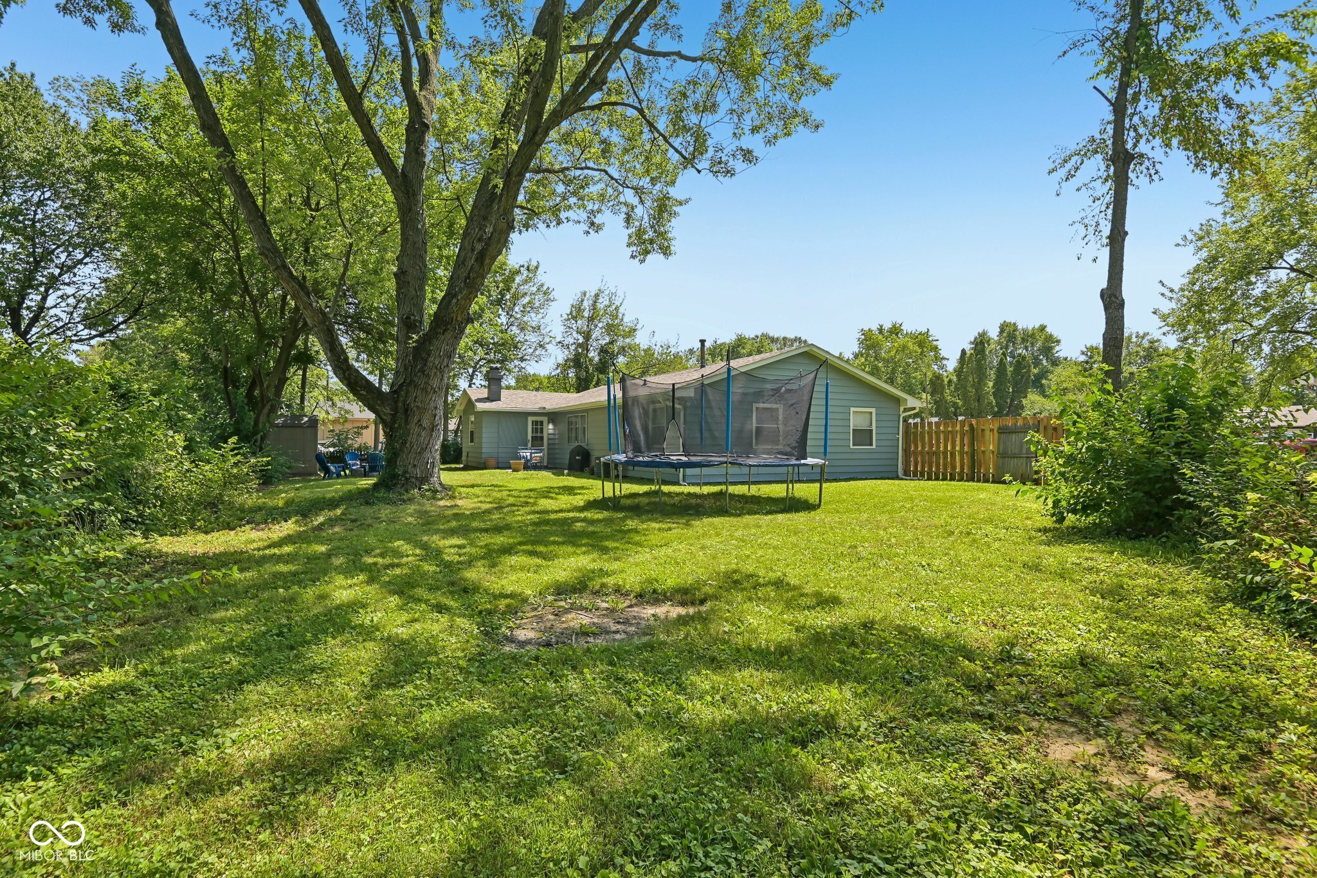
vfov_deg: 73.7
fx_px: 585
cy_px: 439
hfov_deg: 96.7
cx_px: 658
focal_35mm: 16
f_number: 8
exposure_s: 1/100
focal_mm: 16
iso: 100
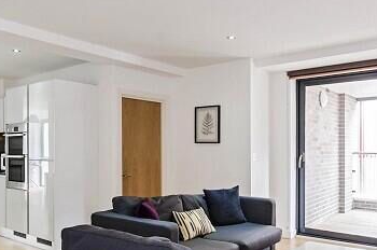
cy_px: 152
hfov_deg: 57.3
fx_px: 345
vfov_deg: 39.6
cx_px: 192
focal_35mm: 33
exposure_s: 1/10
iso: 640
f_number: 8
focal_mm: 11
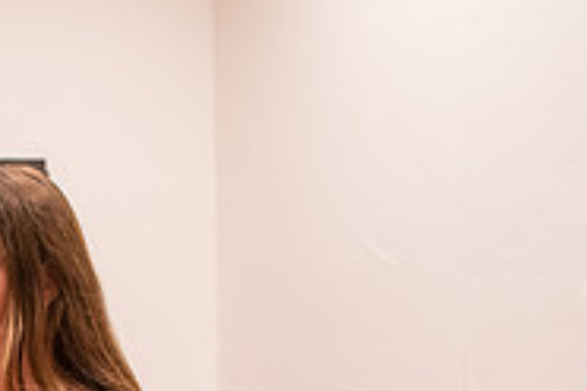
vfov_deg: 17.5
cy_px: 445
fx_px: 1223
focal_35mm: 75
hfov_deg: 25.5
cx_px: -19
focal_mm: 24
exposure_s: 1/100
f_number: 2.8
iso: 3200
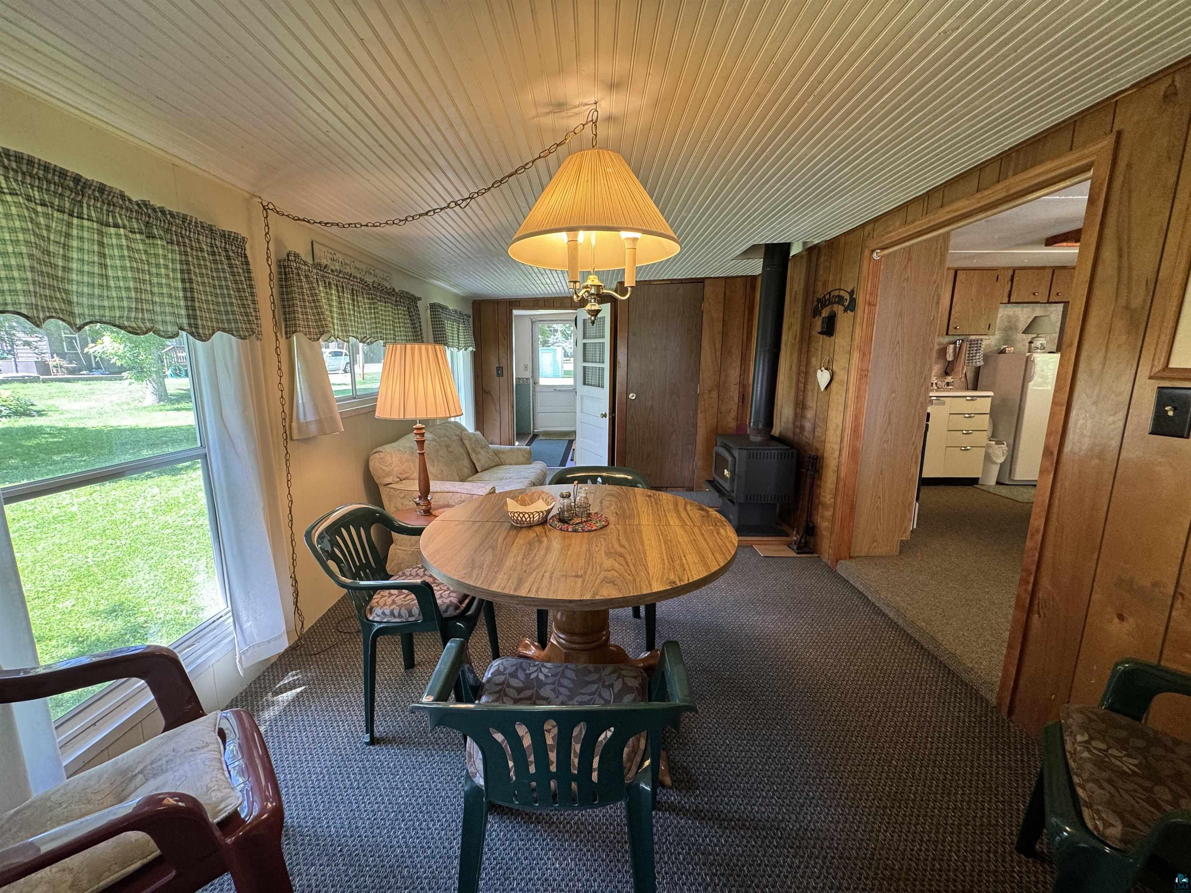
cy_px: 446
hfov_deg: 102.1
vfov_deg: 85.7
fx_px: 482
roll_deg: -0.5
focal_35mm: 14
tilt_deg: -10.5
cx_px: 596
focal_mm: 2.22
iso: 160
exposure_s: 1/60
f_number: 2.2
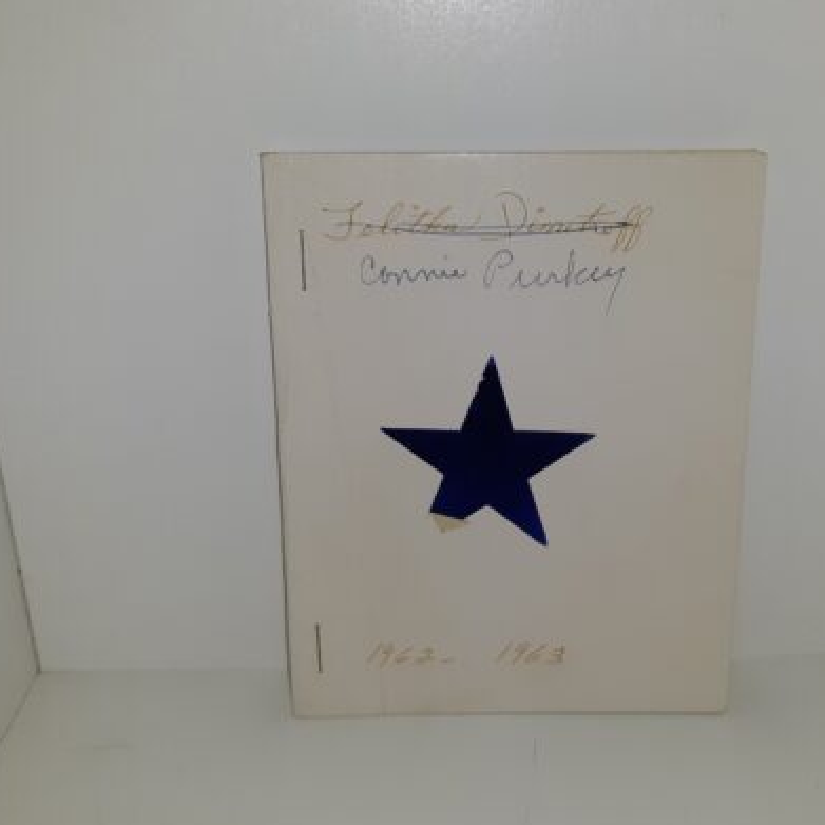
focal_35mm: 38
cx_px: 506
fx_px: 1025
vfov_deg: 43.8
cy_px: 369
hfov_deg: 43.6
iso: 40
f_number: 1.7
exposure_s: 1/435
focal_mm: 3.7
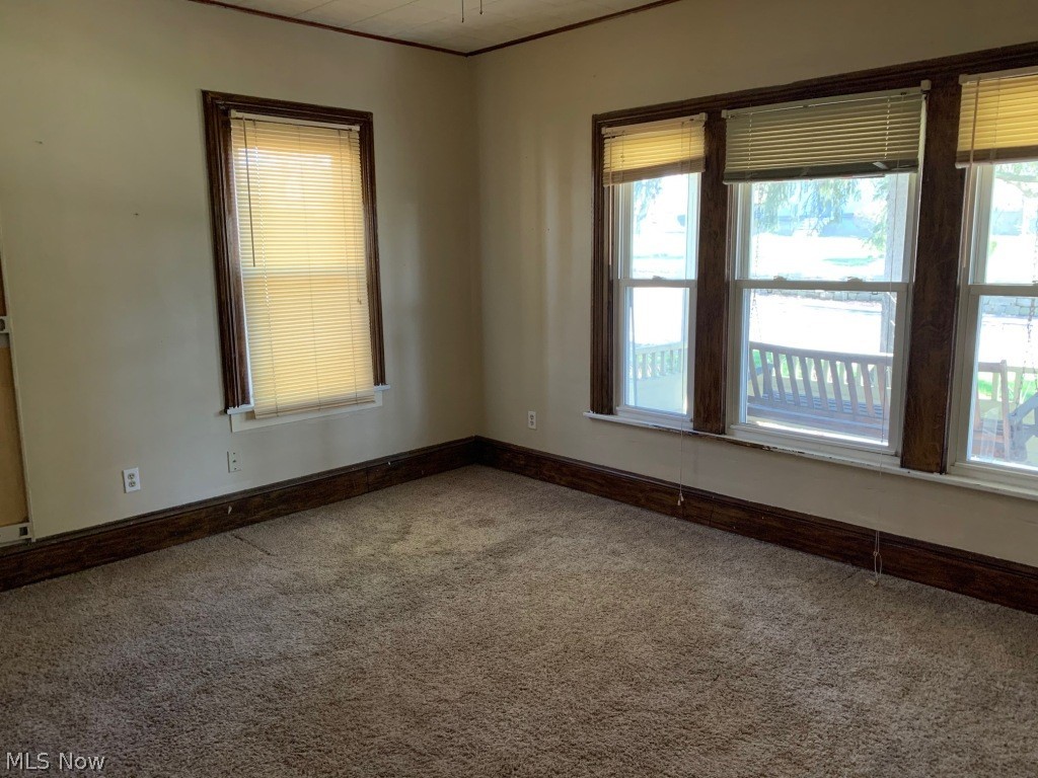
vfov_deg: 53.1
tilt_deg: -9.8
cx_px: 519
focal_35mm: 26
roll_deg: +0.4
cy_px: 389
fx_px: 780
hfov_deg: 67.3
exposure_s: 1/60
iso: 320
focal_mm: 4.25
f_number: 1.8
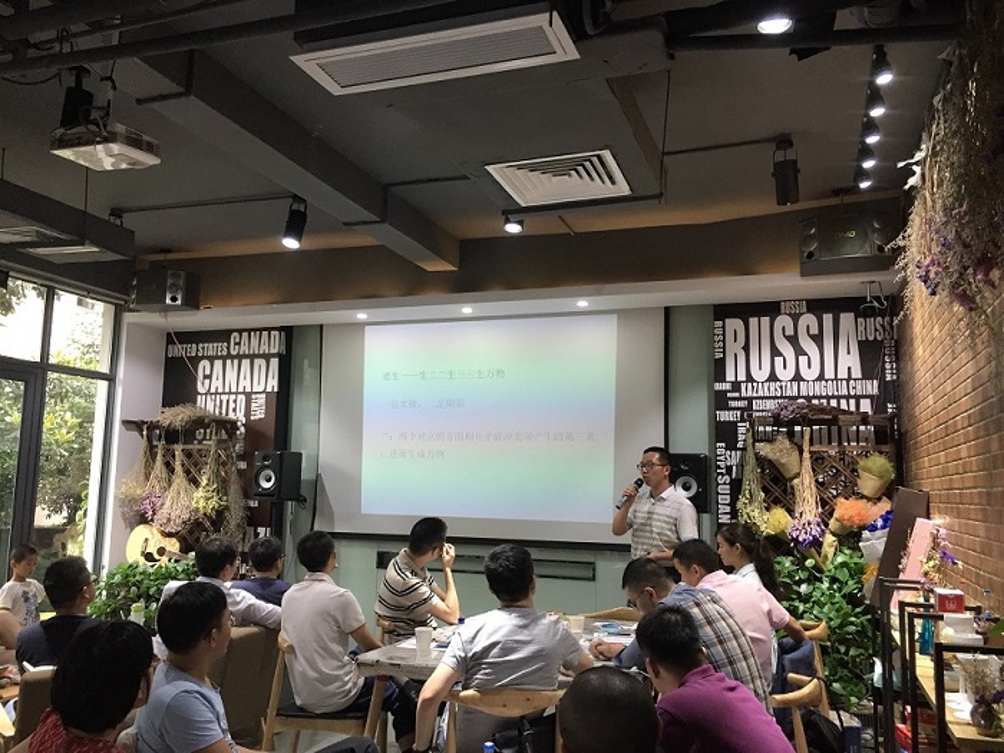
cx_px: 502
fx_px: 841
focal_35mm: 29
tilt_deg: +8.4
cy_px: 376
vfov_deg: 48.2
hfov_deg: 61.7
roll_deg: -1.6
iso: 64
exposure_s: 1/33
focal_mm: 4.15
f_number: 2.2
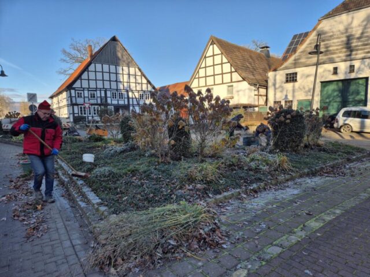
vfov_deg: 58.9
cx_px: 185
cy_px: 138
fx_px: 246
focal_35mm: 23
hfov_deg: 73.9
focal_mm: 5.4
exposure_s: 1/882
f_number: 1.8
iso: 25
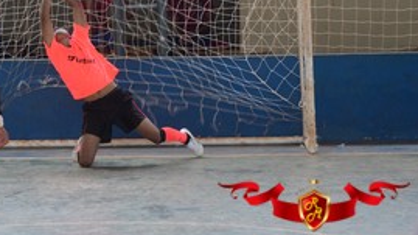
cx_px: 81
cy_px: 47
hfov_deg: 13.1
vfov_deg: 7.4
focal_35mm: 163
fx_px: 1806
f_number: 5
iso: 800
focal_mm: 62
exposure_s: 1/400
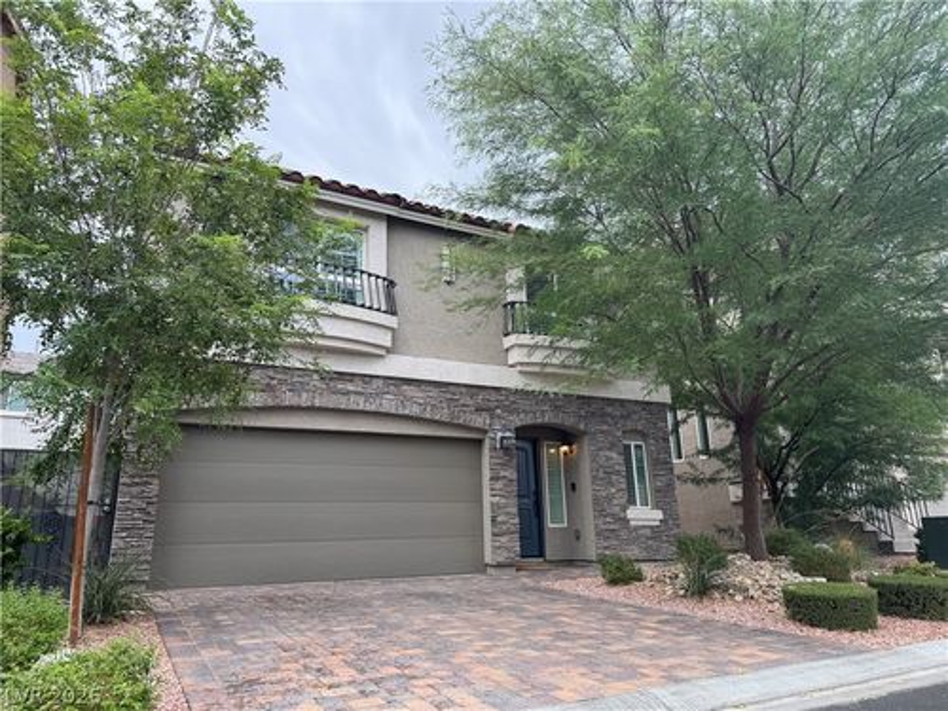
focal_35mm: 24
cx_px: 474
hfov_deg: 71.6
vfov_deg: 56.8
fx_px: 657
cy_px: 356
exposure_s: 1/558
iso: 80
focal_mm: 6.76
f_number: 1.78
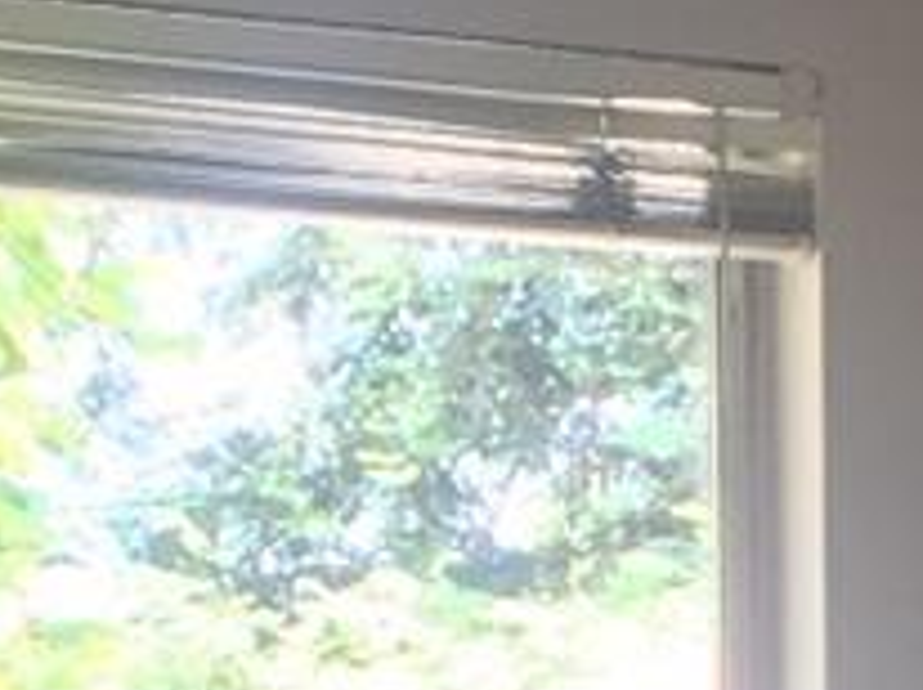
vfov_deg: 6.7
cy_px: 1631
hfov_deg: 9.3
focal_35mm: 211
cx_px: 842
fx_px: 5620
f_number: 2.2
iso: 40
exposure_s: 1/30
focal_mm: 4.15
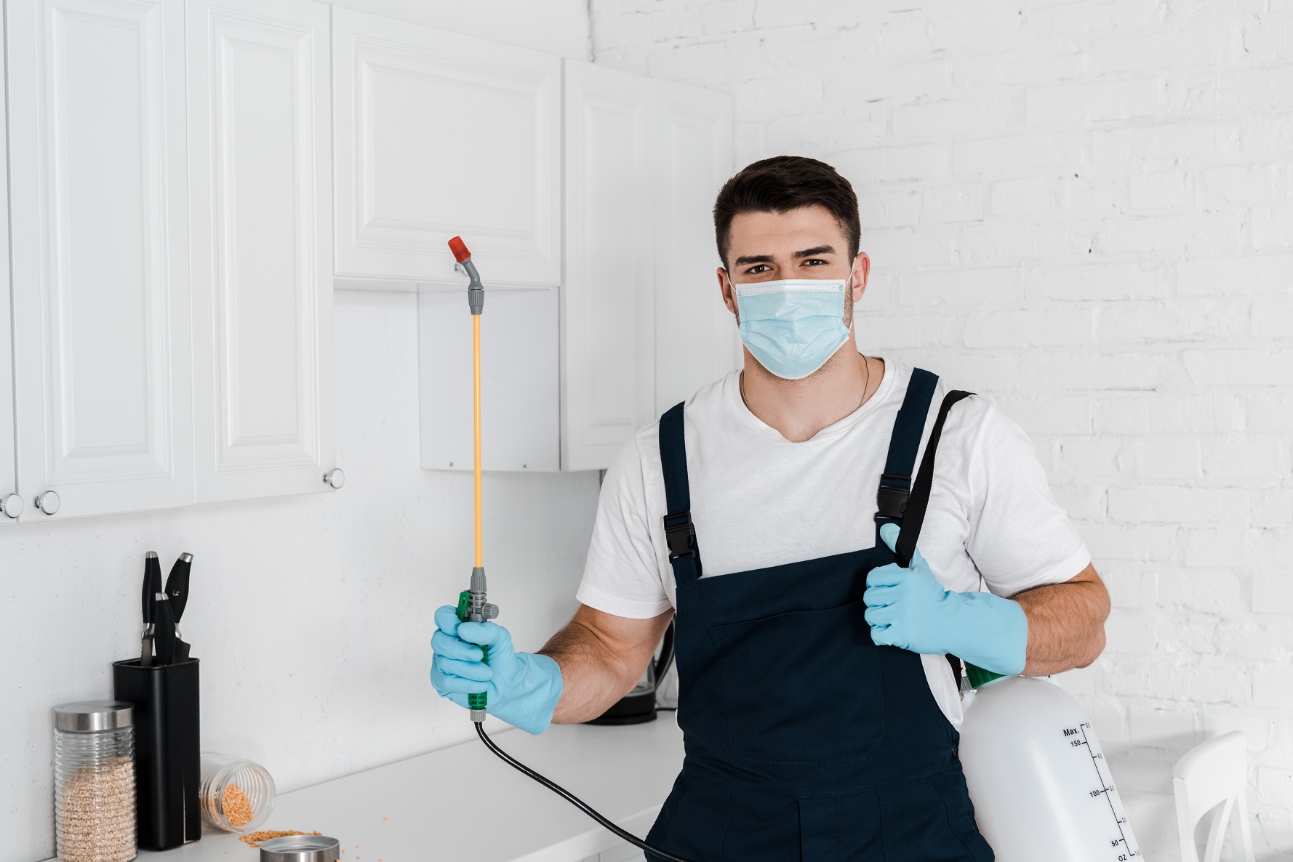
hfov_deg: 36.9
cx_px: 625
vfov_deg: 25.1
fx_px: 1940
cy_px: 460
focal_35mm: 54
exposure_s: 1/160
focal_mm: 50
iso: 200
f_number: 4.5
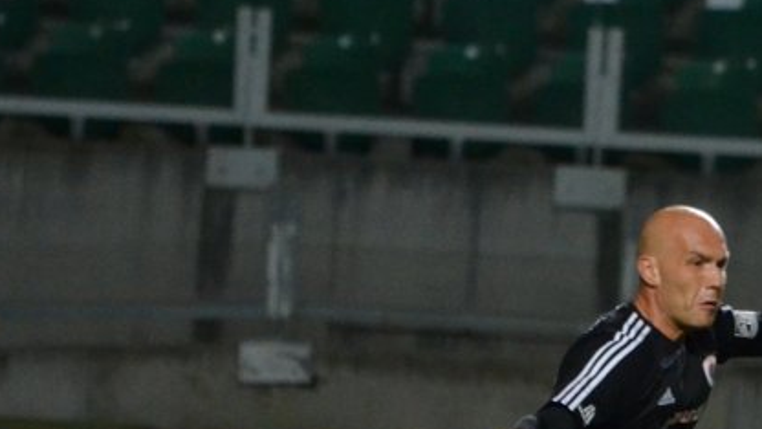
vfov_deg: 1.3
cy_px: 364
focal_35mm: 905
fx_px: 18286
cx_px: 962
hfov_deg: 2.4
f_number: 5.3
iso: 1600
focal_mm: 200
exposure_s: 1/400
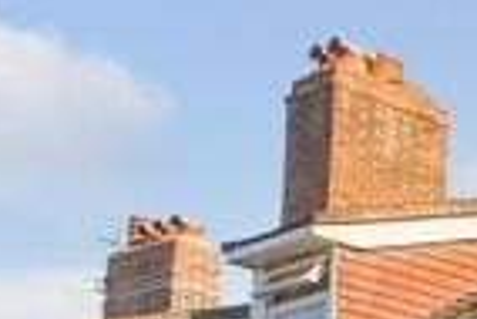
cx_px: 1639
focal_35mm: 108
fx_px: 1432
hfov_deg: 9.8
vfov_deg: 11.7
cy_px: 583
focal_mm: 10
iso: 160
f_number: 8
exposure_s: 1/200
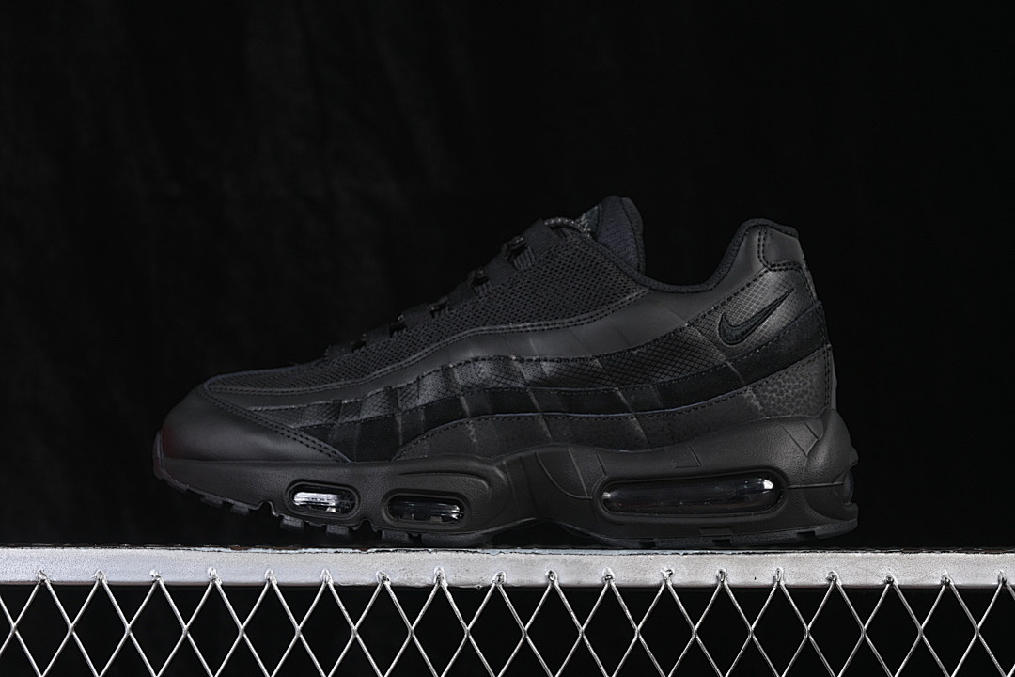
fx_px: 2114
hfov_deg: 27.0
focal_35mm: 75
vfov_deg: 18.2
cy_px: 338
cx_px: 508
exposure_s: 1/60
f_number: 6.3
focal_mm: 50
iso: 160
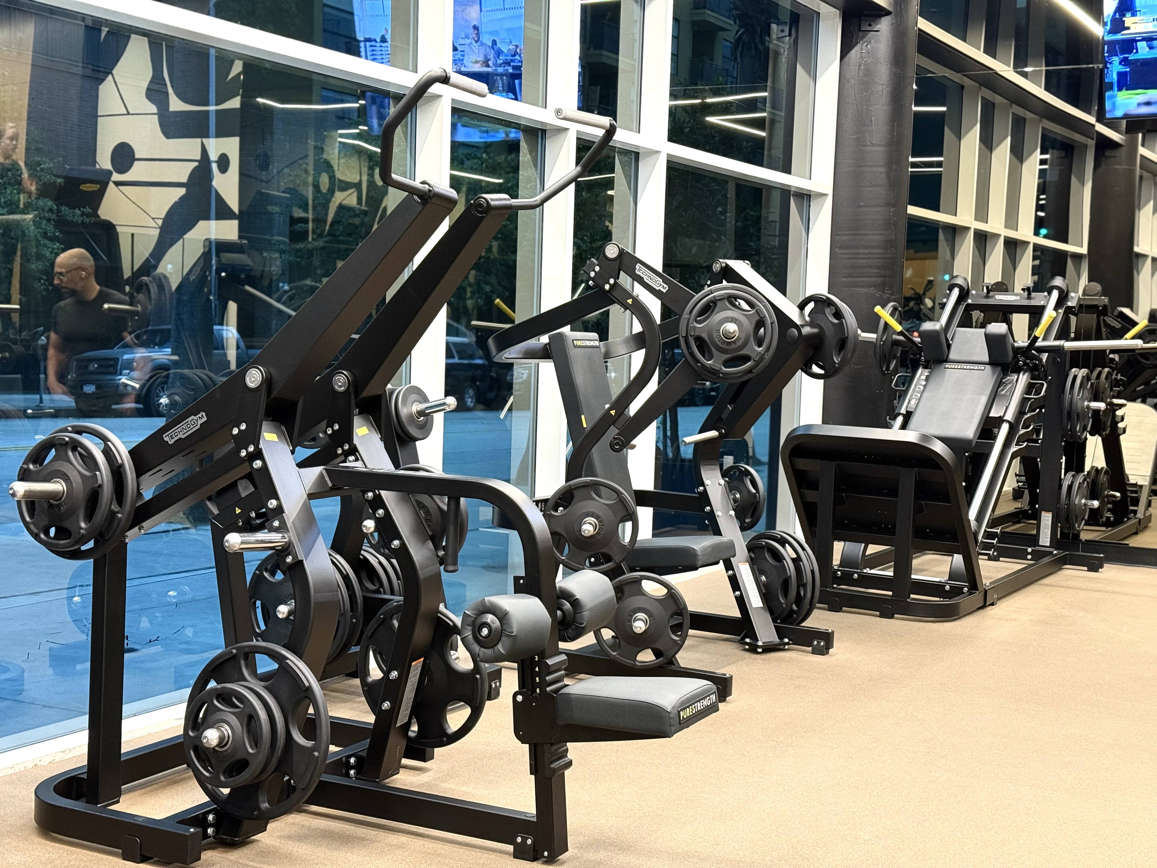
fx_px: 1604
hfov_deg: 39.7
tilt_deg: -4.2
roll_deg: -1.8
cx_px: 578
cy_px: 434
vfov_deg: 30.3
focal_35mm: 48
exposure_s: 1/40
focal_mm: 6.76
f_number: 1.78
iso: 320
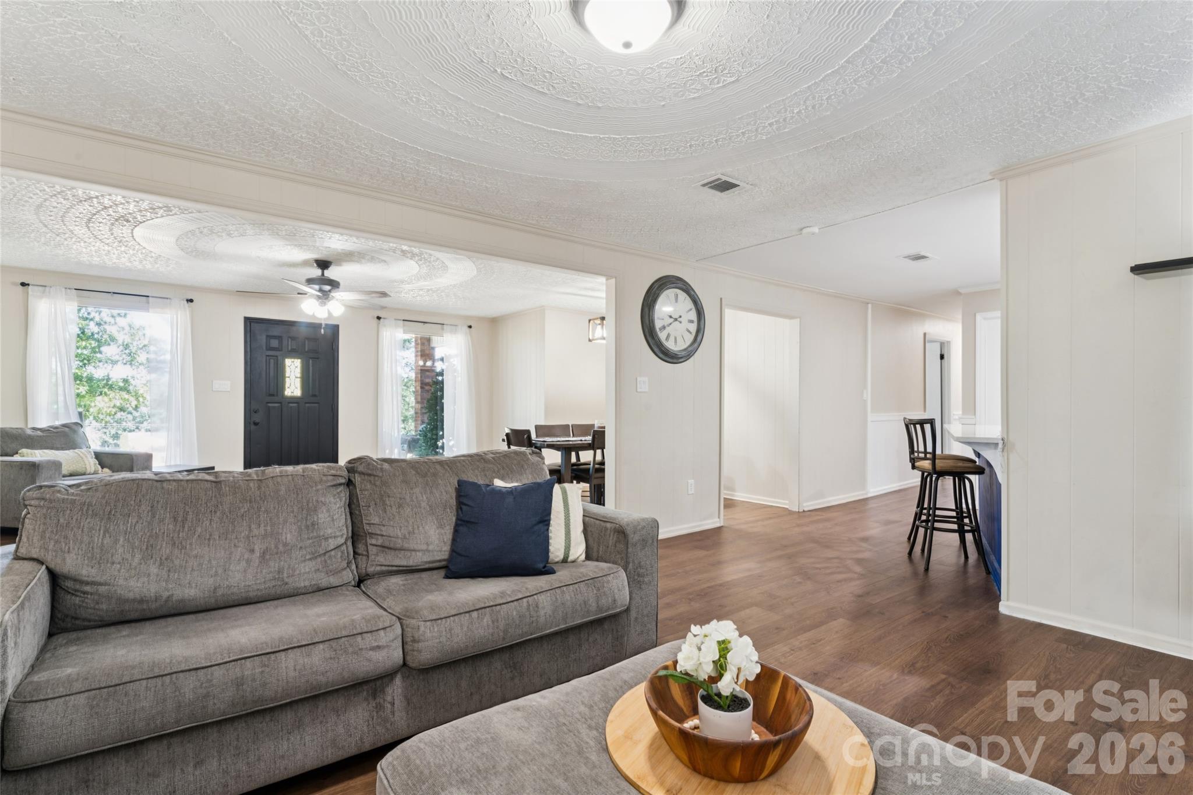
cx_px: 596
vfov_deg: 71.1
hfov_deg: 94.0
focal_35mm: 17
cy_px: 398
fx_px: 557
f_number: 13
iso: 100
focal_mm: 16.8
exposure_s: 3.2
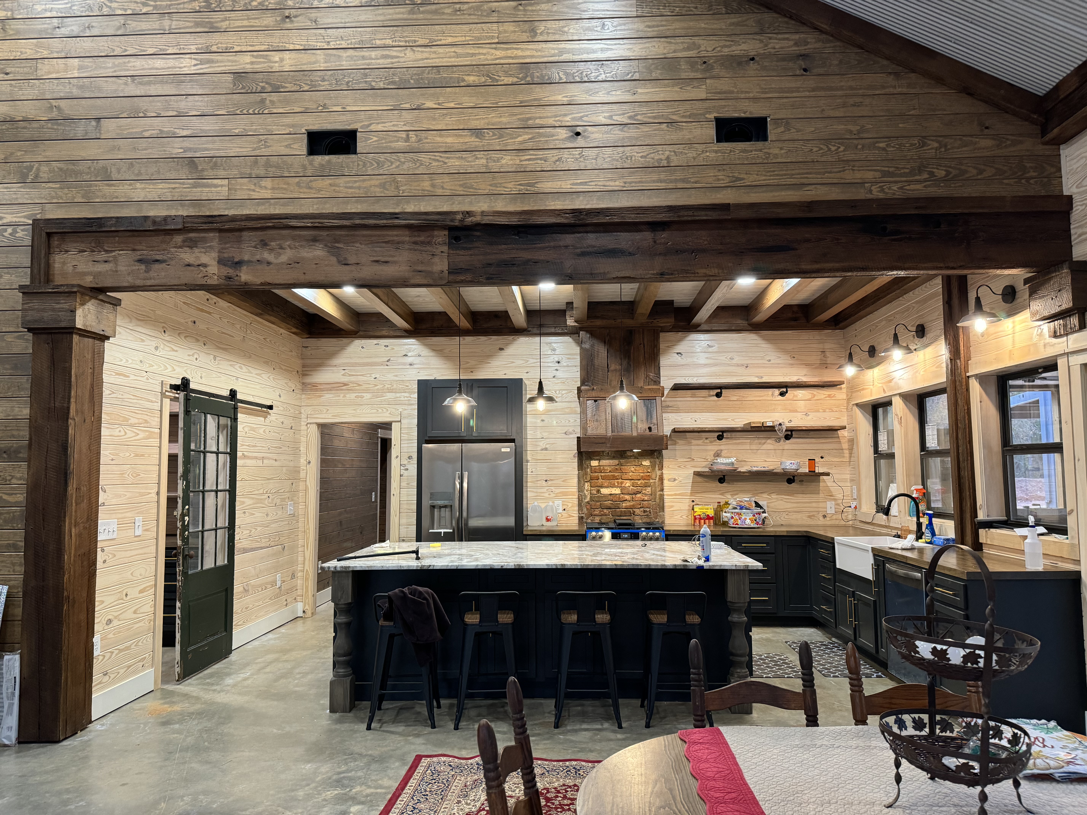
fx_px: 754
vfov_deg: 56.8
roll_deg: -0.2
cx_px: 544
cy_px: 408
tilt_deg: +4.9
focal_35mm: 24
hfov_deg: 71.6
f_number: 1.78
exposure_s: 1/60
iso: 320
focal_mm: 6.86
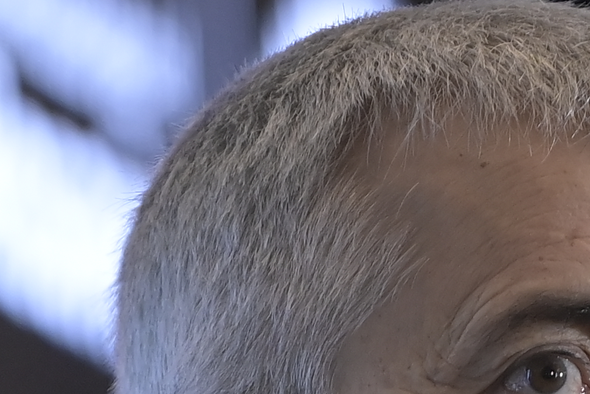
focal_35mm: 992
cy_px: 806
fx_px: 16261
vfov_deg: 1.4
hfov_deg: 2.1
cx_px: 588
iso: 3200
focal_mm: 180
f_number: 2.8
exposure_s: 1/400
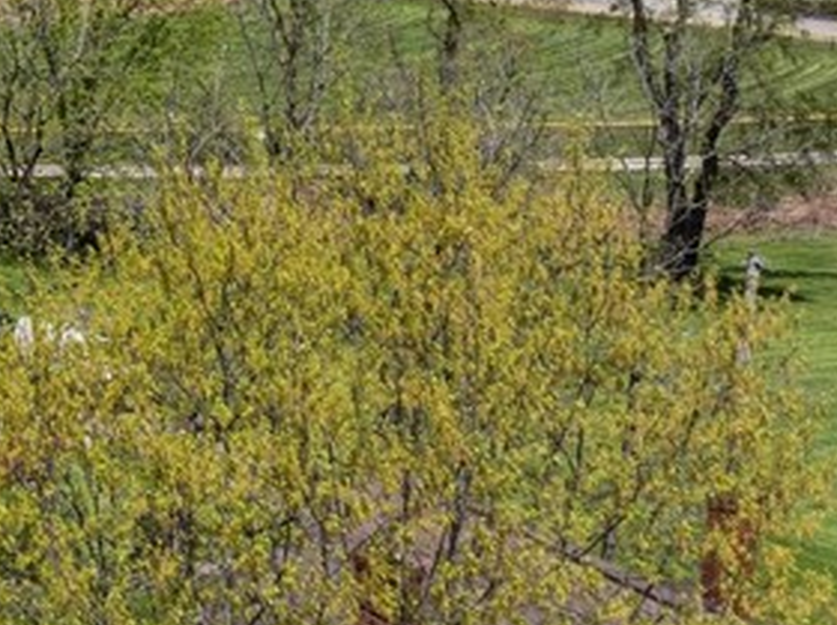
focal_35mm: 88
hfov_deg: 19.1
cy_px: 49
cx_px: -477
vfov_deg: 16.5
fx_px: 2124
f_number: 2.8
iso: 100
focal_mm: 12.29
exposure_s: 1/2000
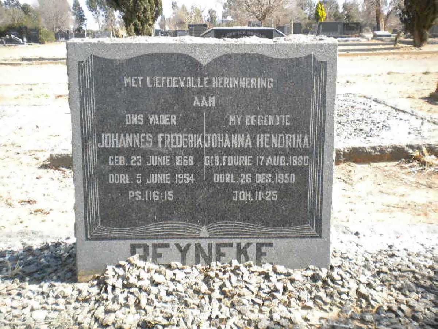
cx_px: 219
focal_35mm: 35
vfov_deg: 40.7
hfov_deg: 52.6
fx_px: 443
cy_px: 164
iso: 80
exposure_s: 1/137
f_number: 4.6
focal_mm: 6.3
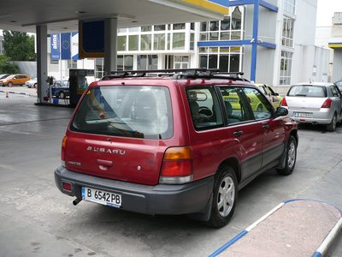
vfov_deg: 40.7
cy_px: 128
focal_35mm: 35
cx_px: 171
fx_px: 346
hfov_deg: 52.6
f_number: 2.8
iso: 100
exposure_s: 1/400
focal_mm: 5.8
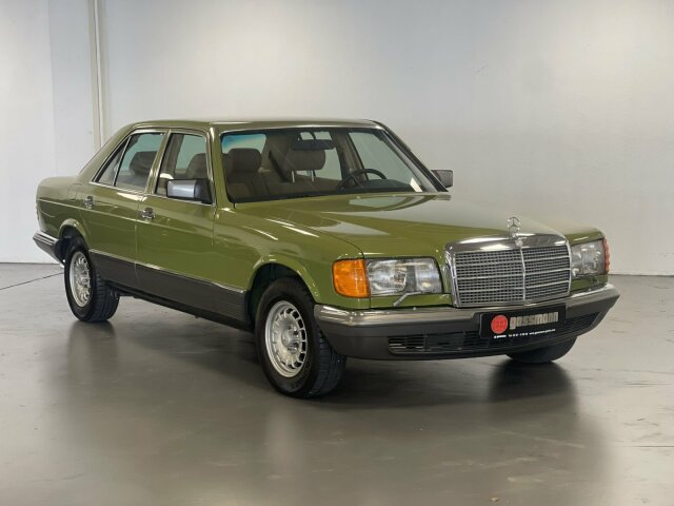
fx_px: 1246
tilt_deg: -6.0
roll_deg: +0.9
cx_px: 337
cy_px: 253
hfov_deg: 30.3
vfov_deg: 22.9
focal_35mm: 64
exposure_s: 1/121
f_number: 2.2
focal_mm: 7.5
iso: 200
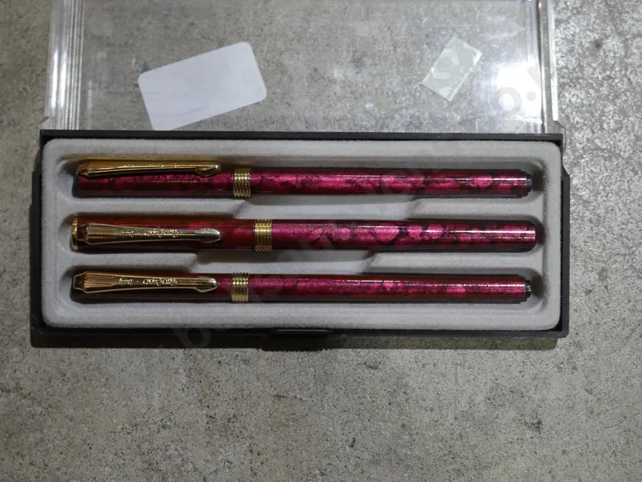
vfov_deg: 28.1
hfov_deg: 36.8
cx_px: 321
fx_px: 965
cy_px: 241
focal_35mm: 52
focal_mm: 26
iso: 400
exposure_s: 1/60
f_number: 5.3
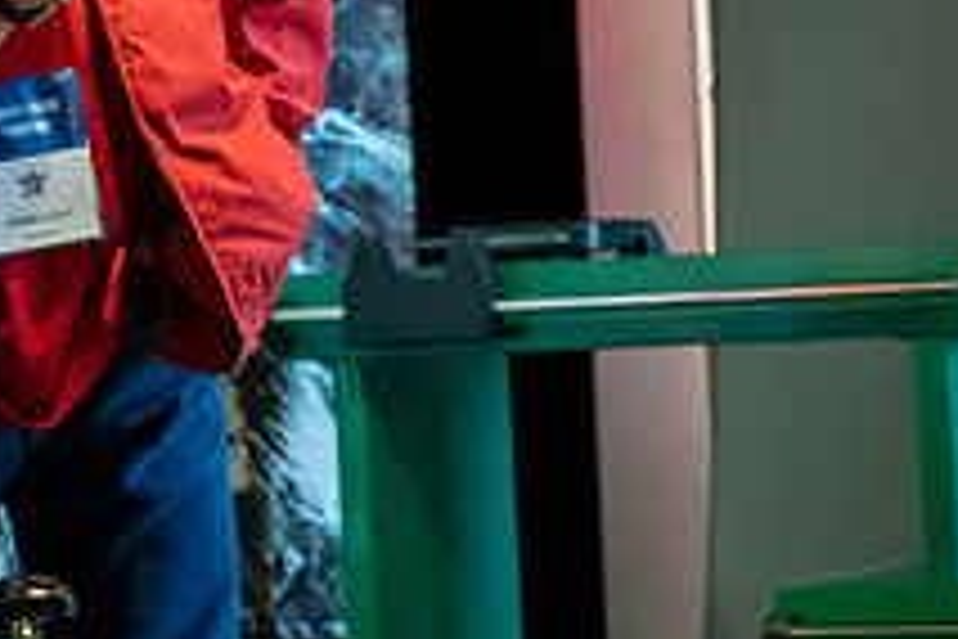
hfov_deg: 7.7
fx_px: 7105
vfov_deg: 5.1
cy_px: 317
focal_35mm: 267
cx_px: -42
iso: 12800
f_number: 6
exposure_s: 1/50
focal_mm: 71
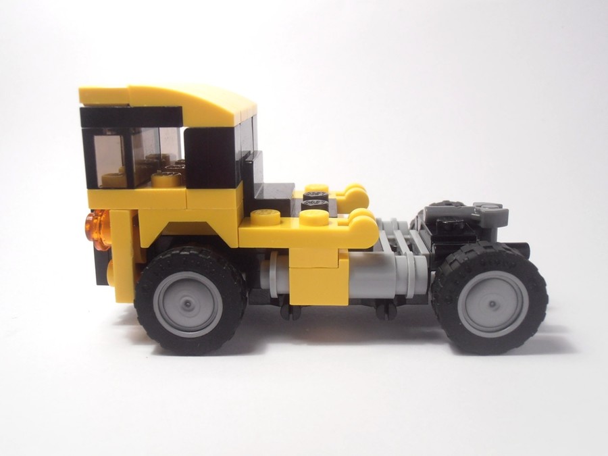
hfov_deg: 50.1
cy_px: 228
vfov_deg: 38.7
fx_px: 650
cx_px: 304
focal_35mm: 37
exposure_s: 1/50
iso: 80
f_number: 3.9
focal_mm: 6.61
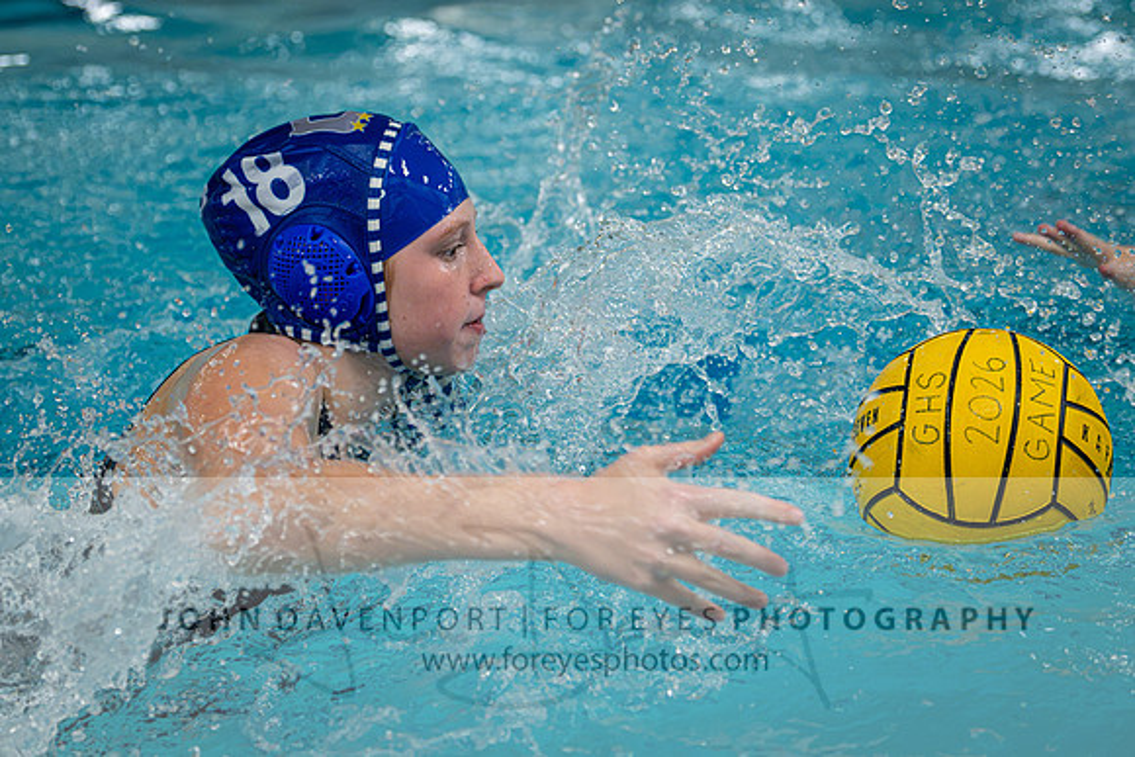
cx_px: 504
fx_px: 3852
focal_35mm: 122
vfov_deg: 11.2
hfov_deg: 16.8
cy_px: 295
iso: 7200
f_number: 4
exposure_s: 1/1000
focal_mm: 100
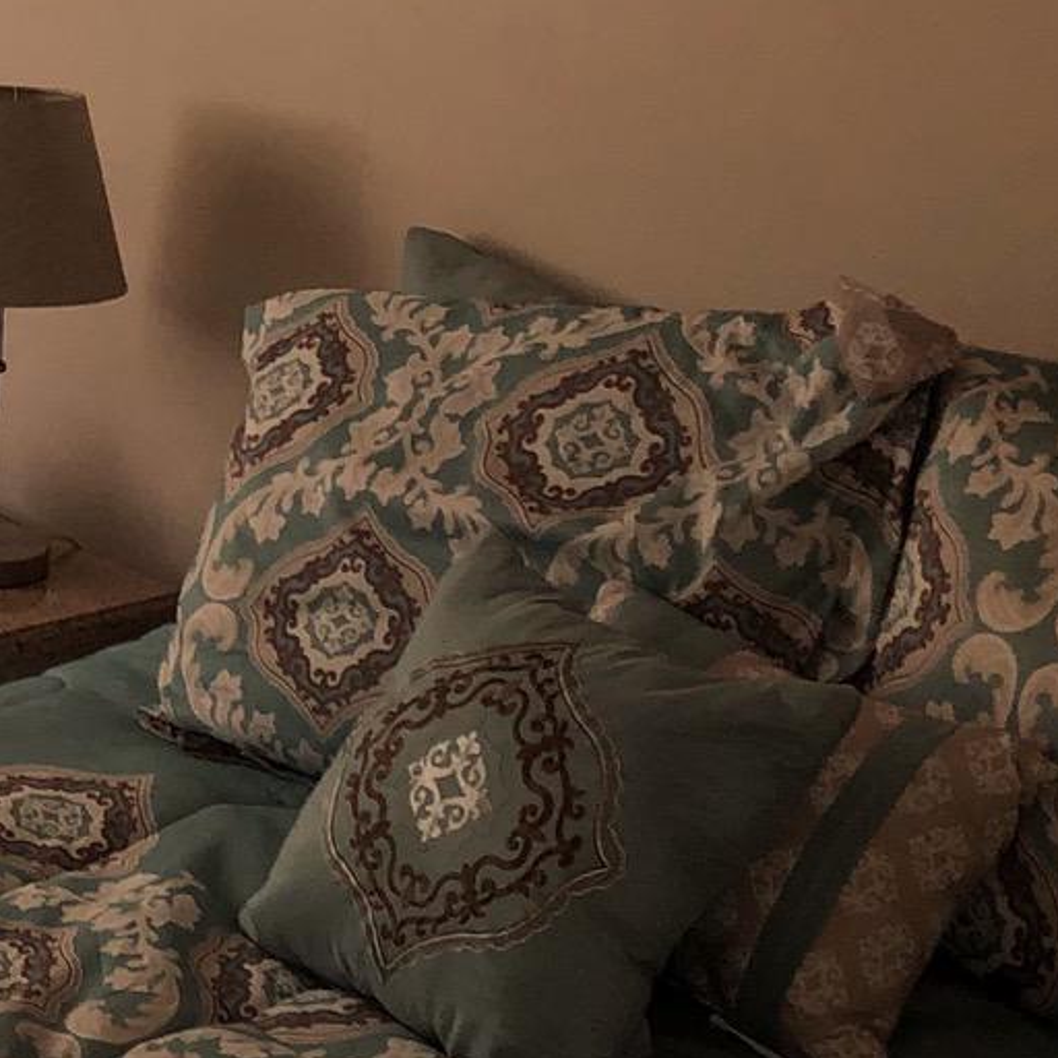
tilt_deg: -19.0
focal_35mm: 99
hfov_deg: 16.6
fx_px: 3423
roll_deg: -0.2
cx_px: -335
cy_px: 572
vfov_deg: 17.6
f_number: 1.8
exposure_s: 1/13
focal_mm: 3.99
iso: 40
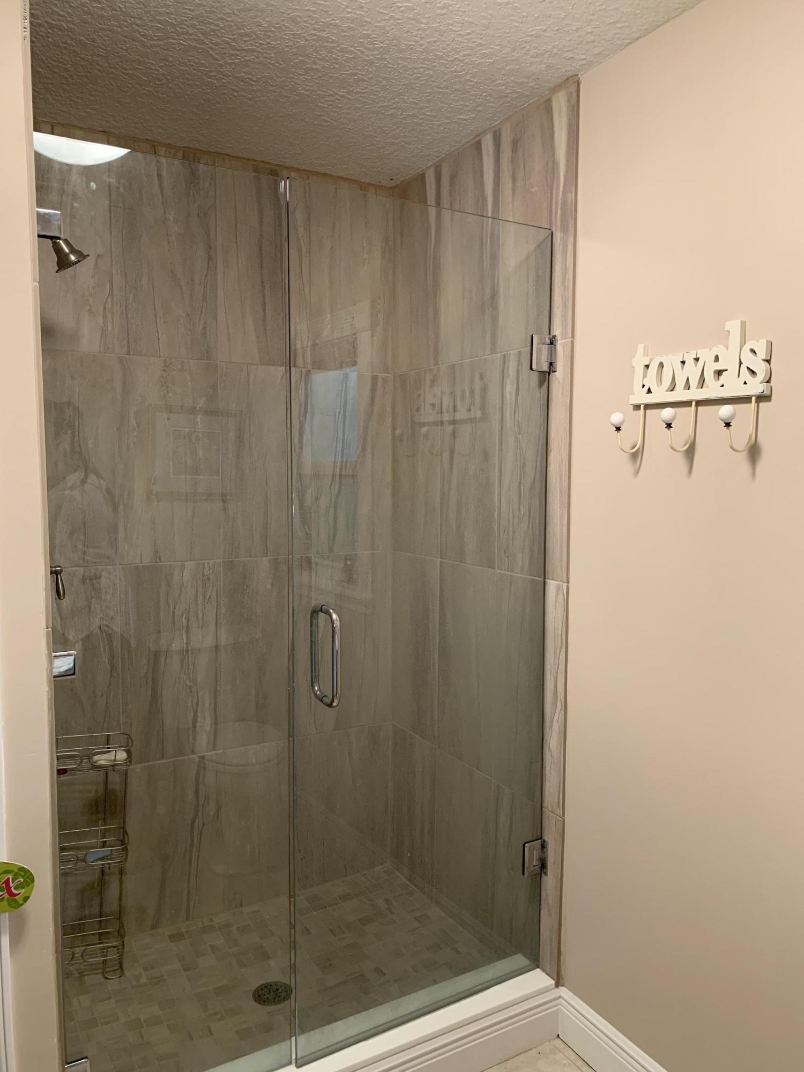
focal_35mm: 26
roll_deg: -0.5
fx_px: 805
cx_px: 402
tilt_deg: -4.6
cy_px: 536
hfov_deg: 53.1
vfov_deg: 67.3
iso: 320
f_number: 1.8
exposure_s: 1/60
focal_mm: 4.25
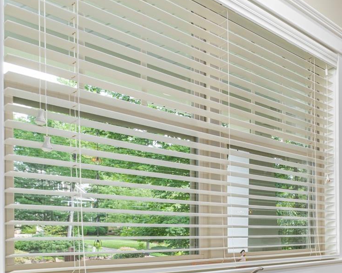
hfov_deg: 36.4
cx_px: 409
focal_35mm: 39
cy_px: 227
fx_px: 395
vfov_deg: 36.6
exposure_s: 1/8
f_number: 8
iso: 320
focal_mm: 15
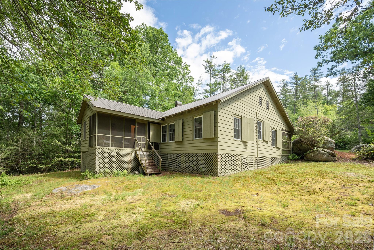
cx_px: 187
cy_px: 125
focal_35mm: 15
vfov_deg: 77.3
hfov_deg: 100.4
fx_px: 156
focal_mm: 15
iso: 250
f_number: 7.1
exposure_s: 1/320
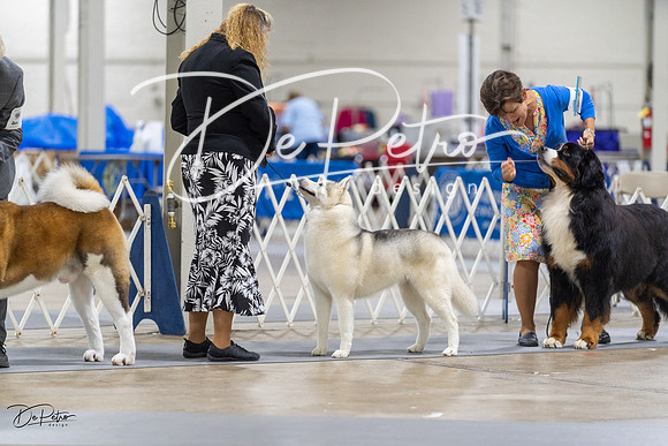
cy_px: 223
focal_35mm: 162
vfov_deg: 8.5
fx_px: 3007
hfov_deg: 12.7
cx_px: 334
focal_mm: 162
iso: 2500
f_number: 2.8
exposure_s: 1/200
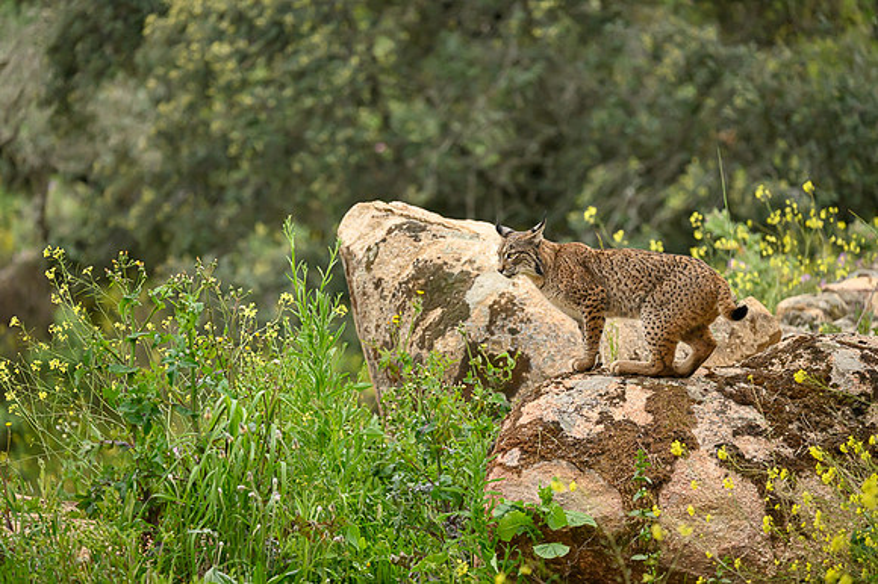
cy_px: 268
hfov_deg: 7.6
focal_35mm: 270
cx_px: 425
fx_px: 6587
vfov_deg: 5.1
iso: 900
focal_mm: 250
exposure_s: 1/1600
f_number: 5
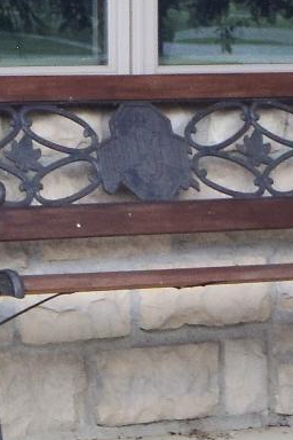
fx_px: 3430
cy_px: -89
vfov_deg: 7.3
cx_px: 386
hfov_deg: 4.9
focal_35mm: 281
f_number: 9
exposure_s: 1/100
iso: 400
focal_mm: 24
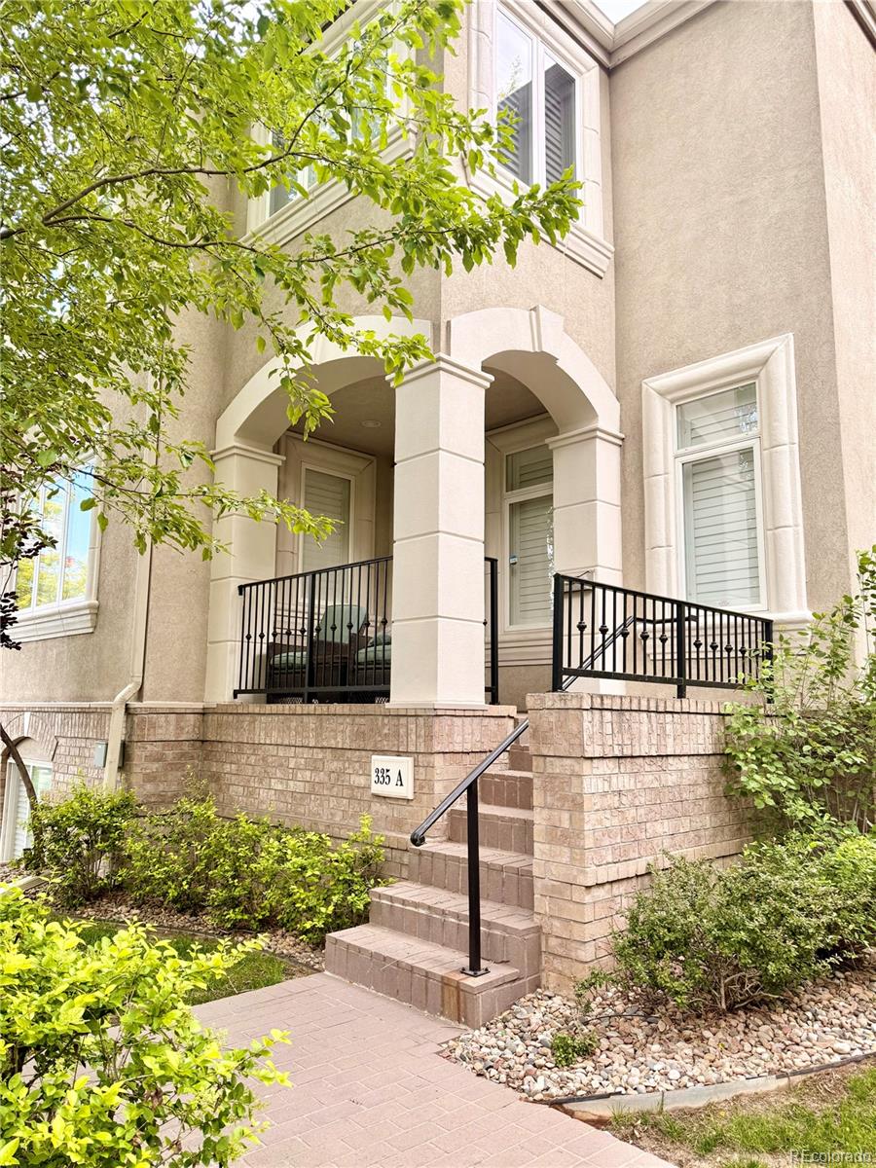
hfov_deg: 56.8
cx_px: 438
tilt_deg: +9.1
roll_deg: -0.7
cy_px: 584
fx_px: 810
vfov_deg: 71.6
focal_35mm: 24
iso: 100
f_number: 1.78
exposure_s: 1/517
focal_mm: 6.76
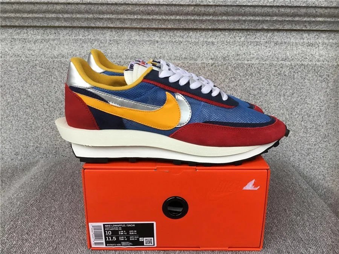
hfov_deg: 58.4
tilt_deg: -16.9
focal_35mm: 31
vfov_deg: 45.4
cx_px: 170
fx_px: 304
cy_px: 127
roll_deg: -0.2
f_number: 2.4
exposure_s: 1/100
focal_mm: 3.3
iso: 32
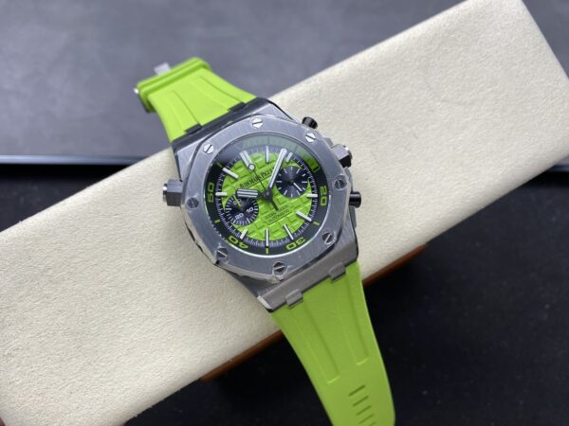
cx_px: 284
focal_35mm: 25
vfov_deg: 54.9
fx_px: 411
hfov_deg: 69.4
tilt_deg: -74.4
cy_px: 213
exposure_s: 1/195
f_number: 1.8
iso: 32
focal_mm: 4.25
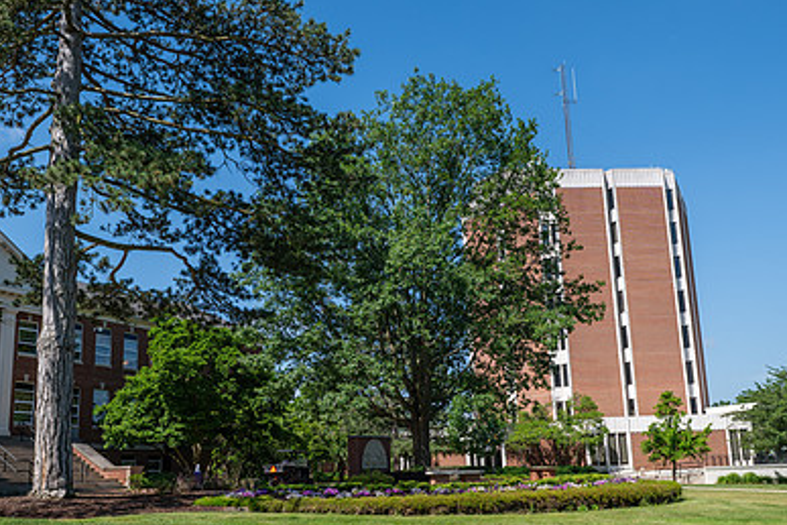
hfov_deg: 53.1
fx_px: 787
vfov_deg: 36.8
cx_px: 376
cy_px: 302
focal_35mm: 36
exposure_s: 1/500
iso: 125
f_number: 6.3
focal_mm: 24
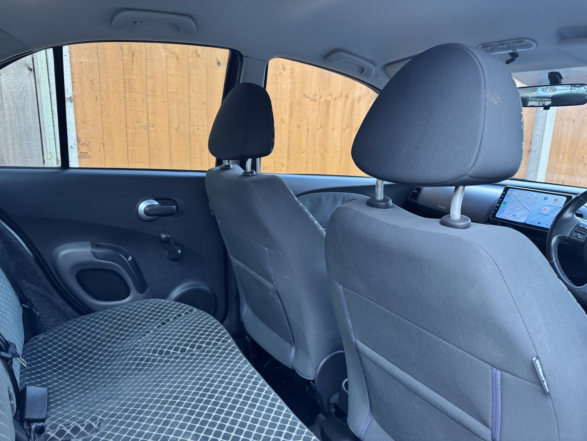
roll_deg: -1.9
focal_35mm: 24
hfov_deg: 71.6
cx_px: 294
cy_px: 220
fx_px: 407
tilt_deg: -13.6
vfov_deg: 56.8
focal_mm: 6.76
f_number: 1.78
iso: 200
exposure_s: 1/121
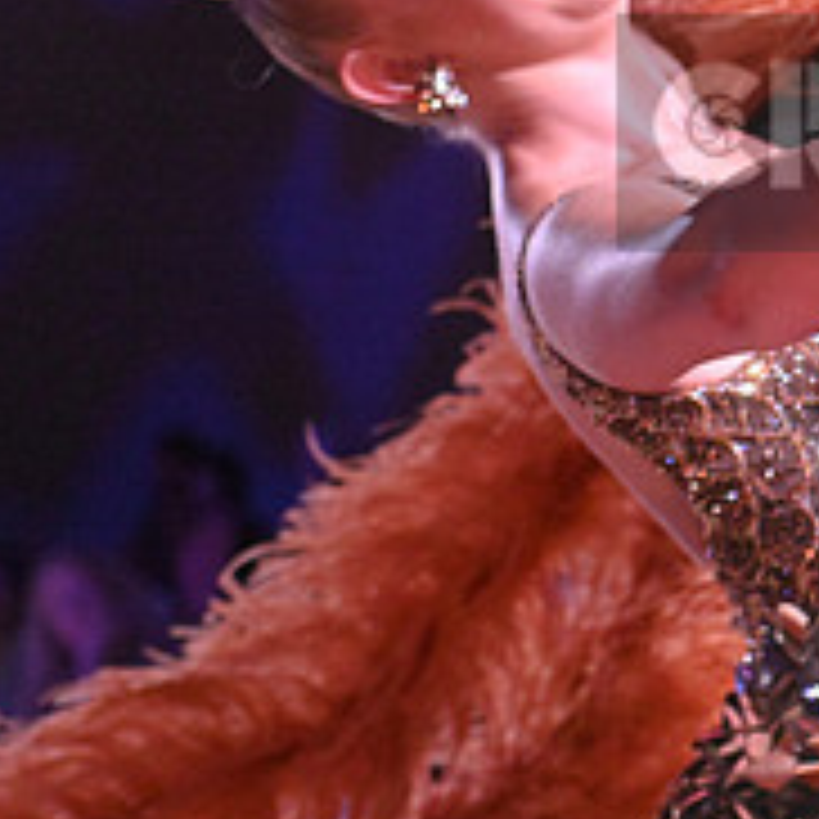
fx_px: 5086
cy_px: 133
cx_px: 1107
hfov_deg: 9.0
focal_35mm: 190
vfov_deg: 9.2
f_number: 4
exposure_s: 1/400
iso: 4000
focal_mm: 70
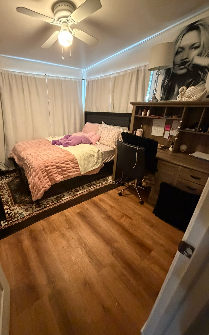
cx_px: 84
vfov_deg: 101.5
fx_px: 137
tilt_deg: -24.3
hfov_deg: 74.0
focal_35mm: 15
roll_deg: +0.0
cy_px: 169
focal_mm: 2.22
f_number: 2.2
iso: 1250
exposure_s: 1/60
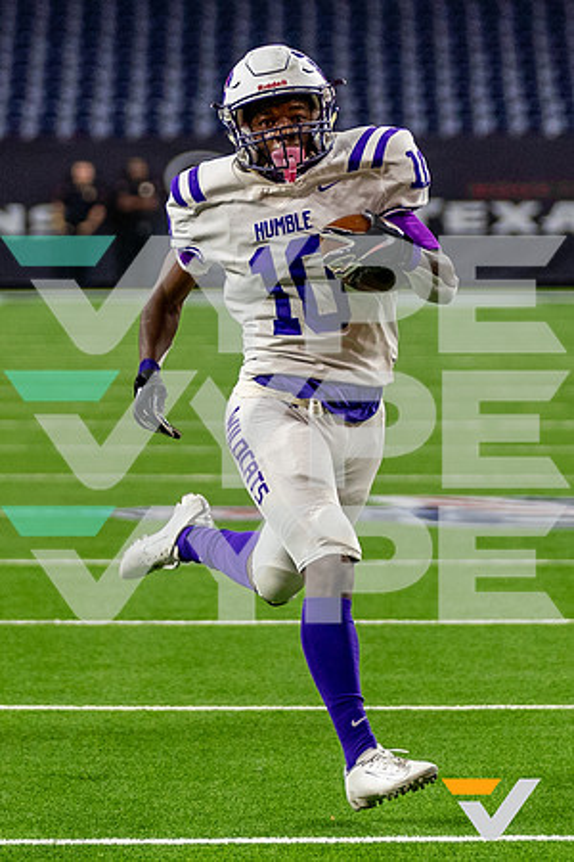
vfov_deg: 5.8
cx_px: 274
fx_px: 8434
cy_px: 351
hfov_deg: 3.9
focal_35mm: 353
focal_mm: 122
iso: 1250
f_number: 2.8
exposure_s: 1/1250
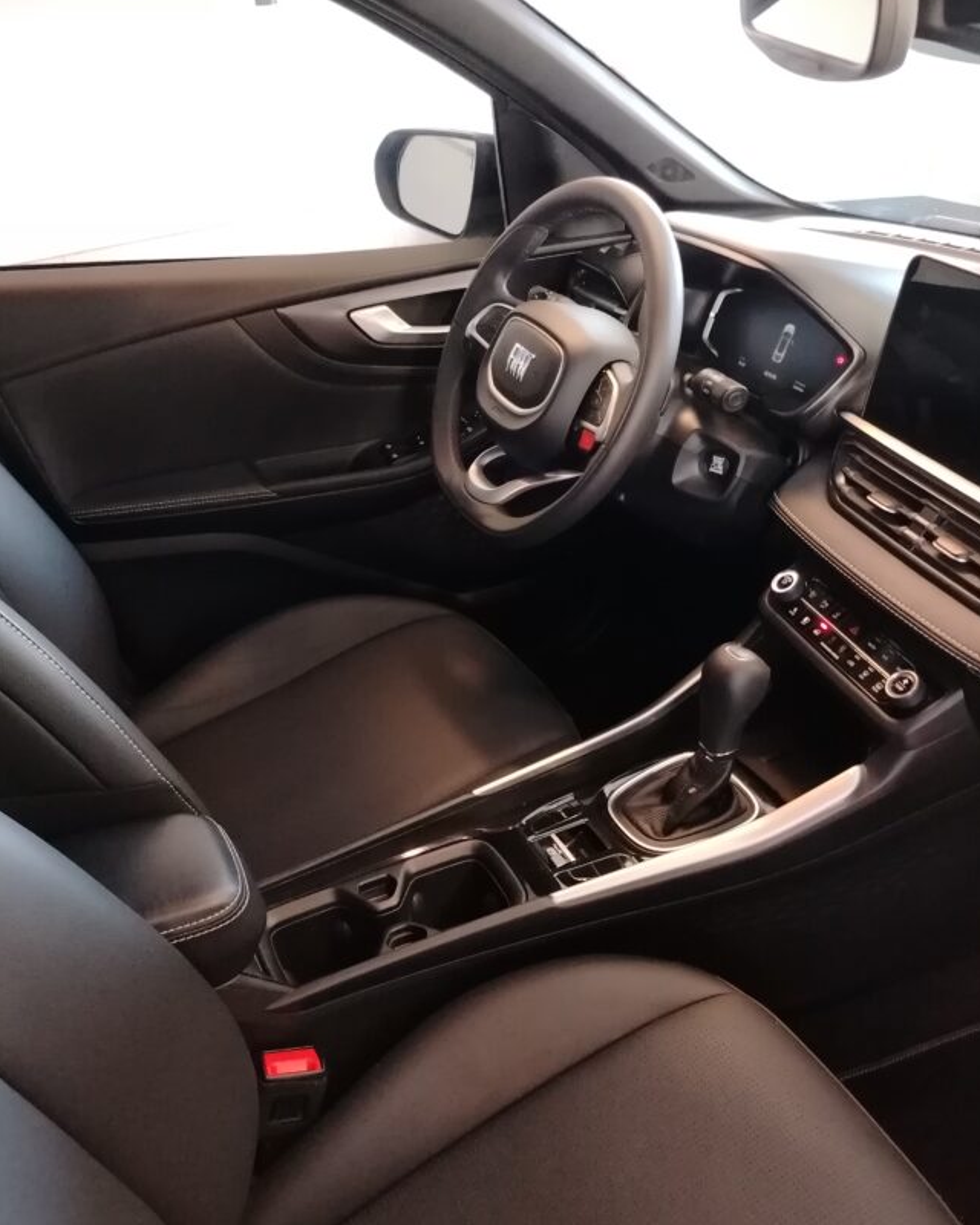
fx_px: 1088
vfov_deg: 58.8
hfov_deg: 48.5
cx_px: 511
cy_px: 637
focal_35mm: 30
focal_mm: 5.25
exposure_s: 1/25
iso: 2209
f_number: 1.75
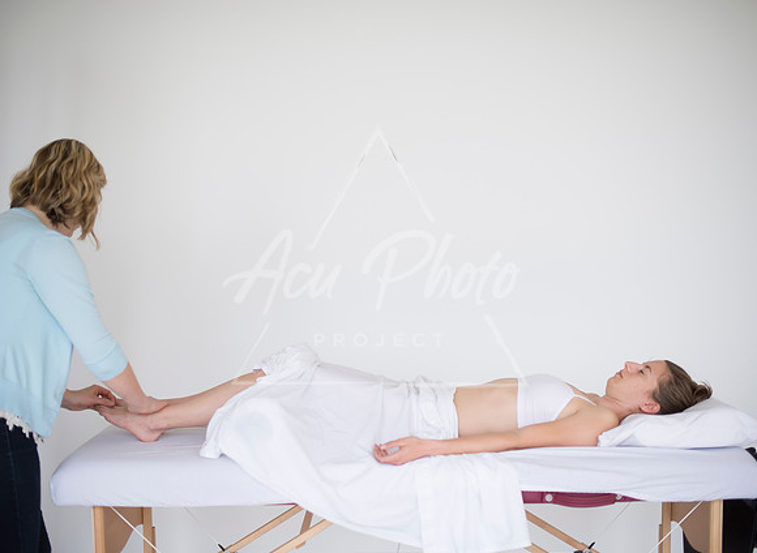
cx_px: 382
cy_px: 276
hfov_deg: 36.4
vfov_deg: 27.0
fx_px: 1152
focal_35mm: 53
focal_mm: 50
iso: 200
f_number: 2
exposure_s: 1/800
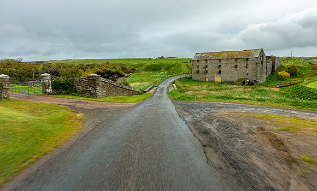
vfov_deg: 48.6
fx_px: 211
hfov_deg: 73.7
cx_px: 158
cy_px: 85
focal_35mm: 25
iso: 125
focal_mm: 8.9
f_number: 8
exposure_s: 1/80
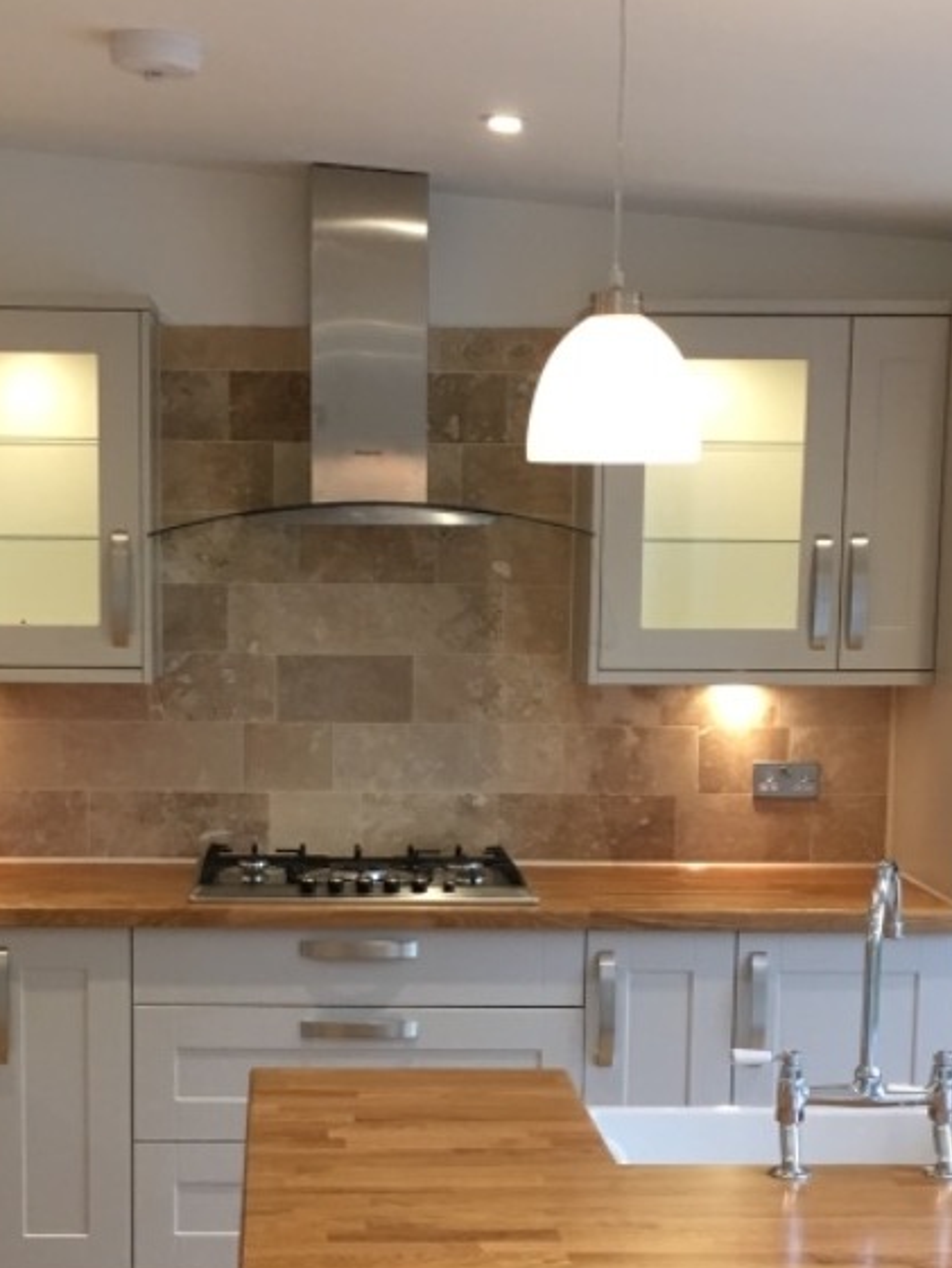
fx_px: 2273
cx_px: 360
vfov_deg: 30.9
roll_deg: -1.3
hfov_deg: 23.6
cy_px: 866
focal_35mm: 62
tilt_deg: -8.8
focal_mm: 4.15
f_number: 2.2
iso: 64
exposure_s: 1/33
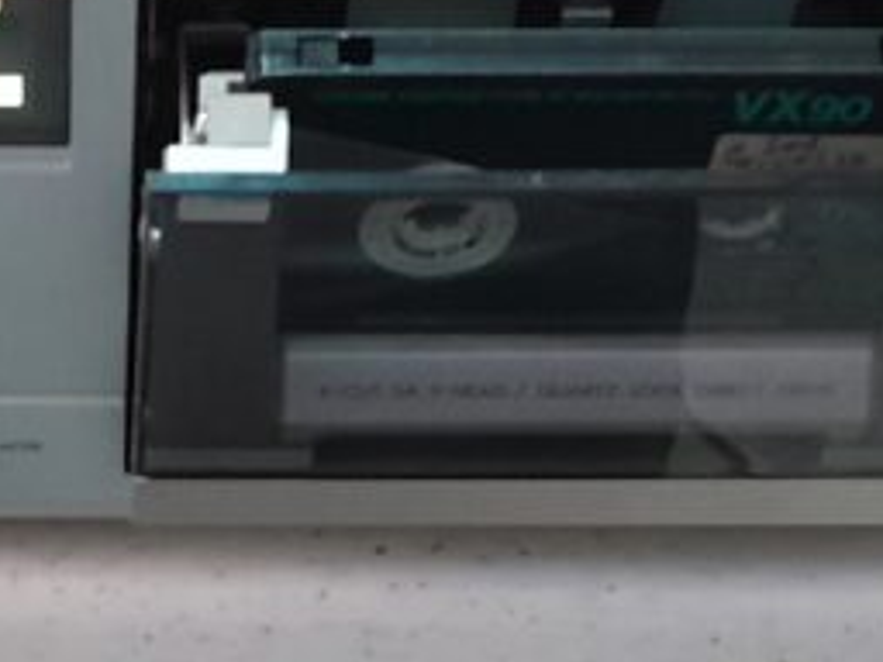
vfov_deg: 26.1
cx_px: 100
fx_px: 1377
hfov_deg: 33.8
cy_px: 60
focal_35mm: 54
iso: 800
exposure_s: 1/25
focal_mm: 4
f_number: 1.8
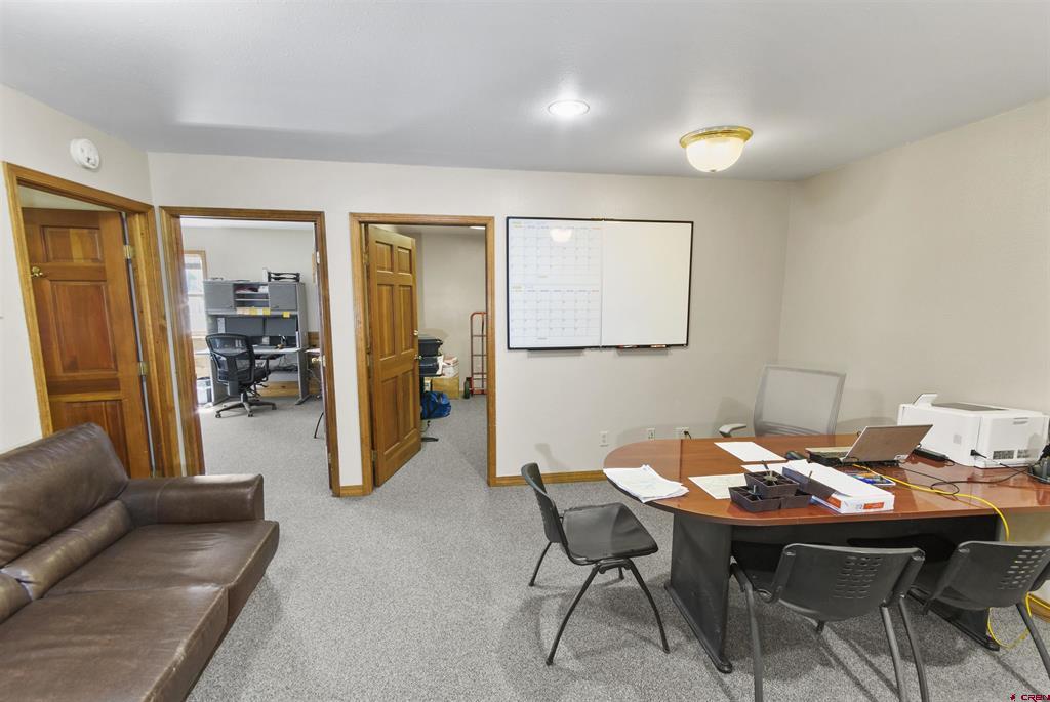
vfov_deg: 77.5
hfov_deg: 100.3
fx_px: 438
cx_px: 525
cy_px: 351
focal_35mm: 15
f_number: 10
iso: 100
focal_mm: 10
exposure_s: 6
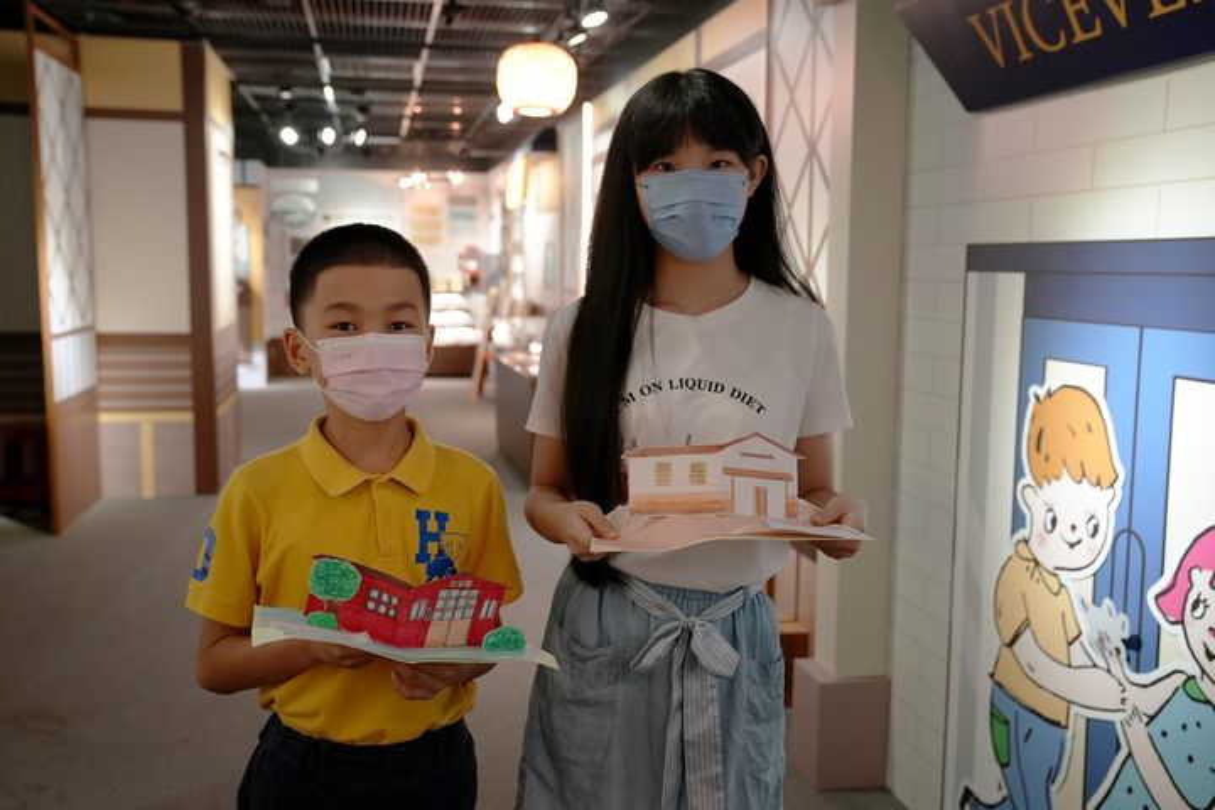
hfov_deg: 54.4
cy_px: 405
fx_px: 1181
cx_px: 608
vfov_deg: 37.9
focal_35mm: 35
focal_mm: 35
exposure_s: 1/160
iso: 3200
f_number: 4
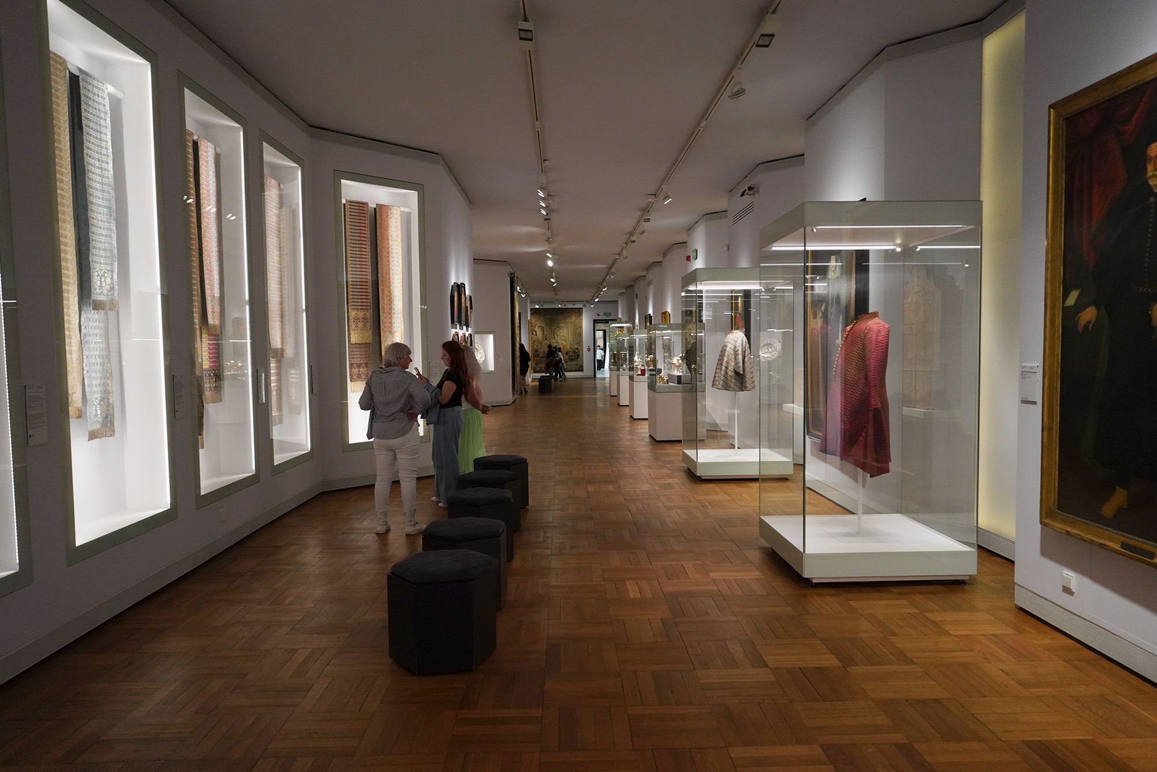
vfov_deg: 53.1
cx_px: 578
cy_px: 386
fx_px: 771
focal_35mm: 24
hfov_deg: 73.7
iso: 3200
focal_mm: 24
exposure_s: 1/80
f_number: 3.5
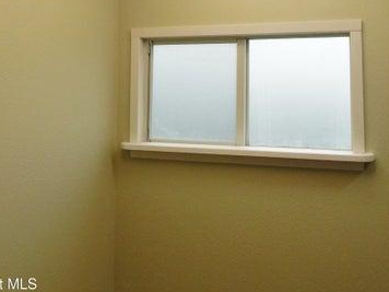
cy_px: 46
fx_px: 506
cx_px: 220
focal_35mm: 45
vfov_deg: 31.1
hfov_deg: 42.0
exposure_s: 1/250
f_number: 3.1
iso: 180
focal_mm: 4.5
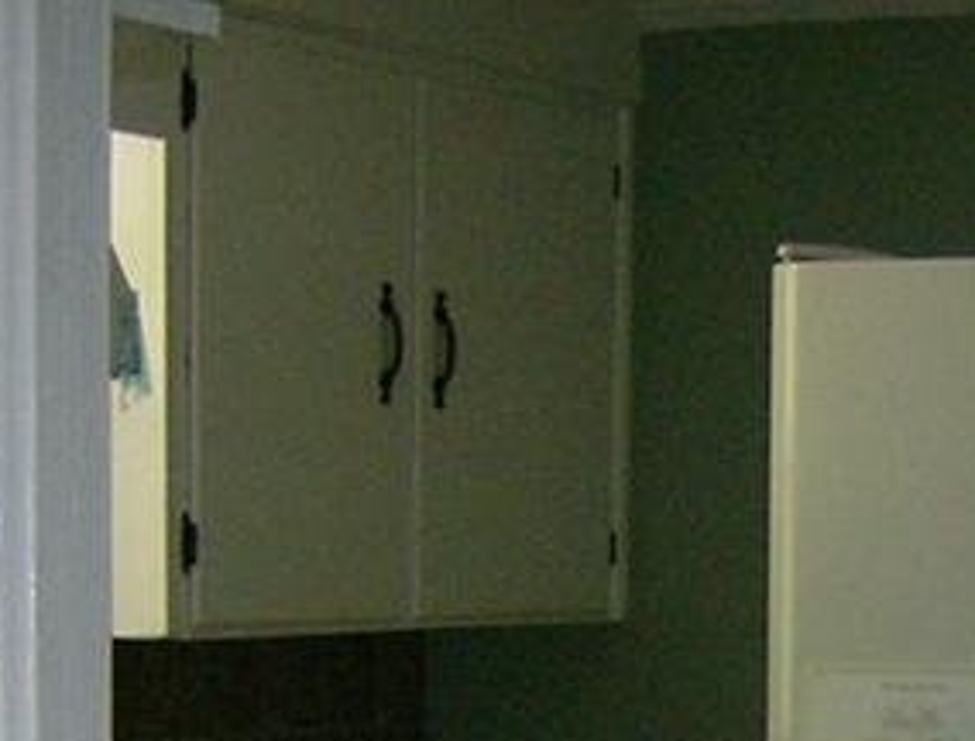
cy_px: 1094
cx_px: 1052
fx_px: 3624
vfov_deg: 11.2
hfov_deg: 15.0
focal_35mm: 128
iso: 200
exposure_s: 1/60
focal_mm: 6
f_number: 2.8
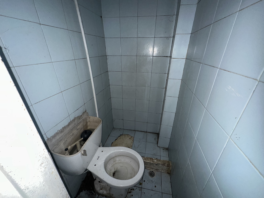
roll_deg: -0.3
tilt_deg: -25.4
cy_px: 99
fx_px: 107
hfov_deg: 102.1
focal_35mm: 14
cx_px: 132
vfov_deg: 85.7
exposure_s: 1/32
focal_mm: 2.22
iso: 125
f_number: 2.2
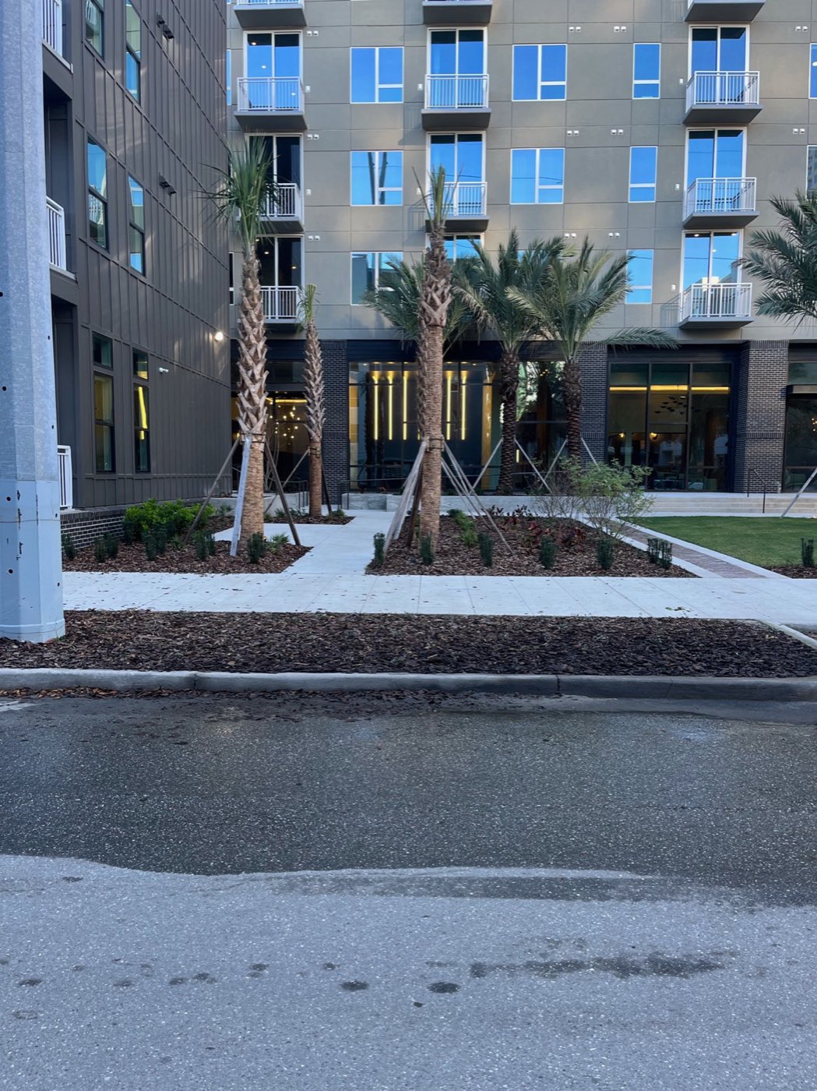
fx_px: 819
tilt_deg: -5.7
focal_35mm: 26
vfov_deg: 67.3
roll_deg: +0.6
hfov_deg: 53.0
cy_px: 546
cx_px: 408
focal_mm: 5.1
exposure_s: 1/120
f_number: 1.6
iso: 32
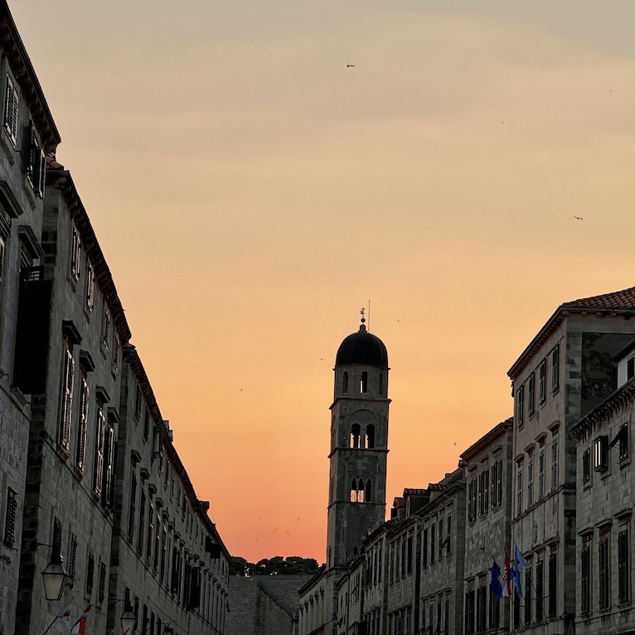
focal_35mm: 91
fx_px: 1889
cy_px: 318
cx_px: 390
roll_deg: -2.1
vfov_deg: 19.1
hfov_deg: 19.1
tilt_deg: +11.2
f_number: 2.8
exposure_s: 1/306
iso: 32
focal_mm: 9
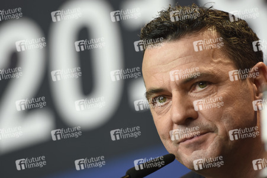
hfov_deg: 6.9
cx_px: 134
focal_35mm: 300
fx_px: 2223
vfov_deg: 4.6
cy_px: 89
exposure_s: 1/320
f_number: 3.2
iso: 640
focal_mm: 200
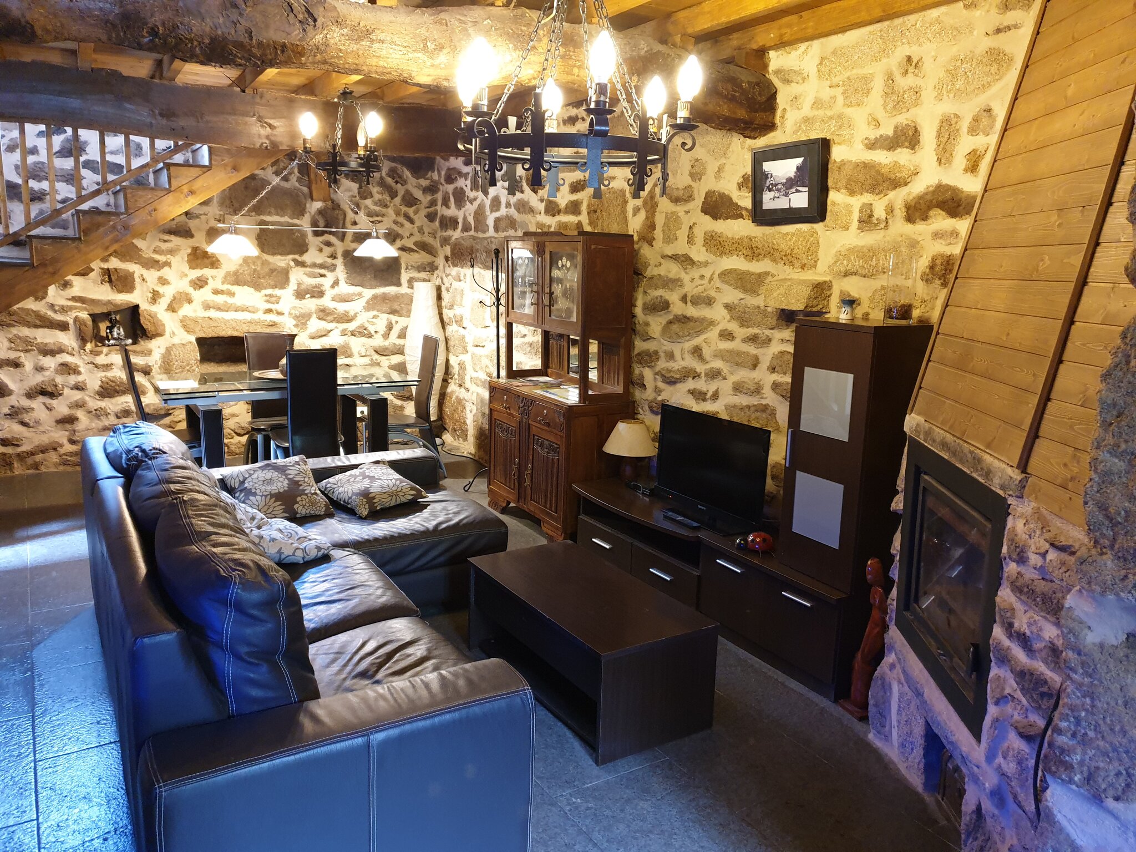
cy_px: 426
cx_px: 568
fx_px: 853
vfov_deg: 53.1
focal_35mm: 26
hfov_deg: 67.3
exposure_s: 1/17
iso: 250
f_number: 1.5
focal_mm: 4.3
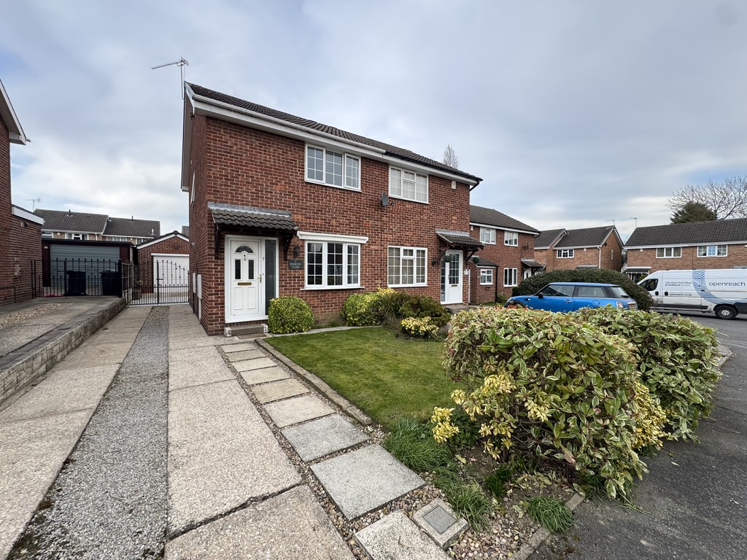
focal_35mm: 14
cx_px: 374
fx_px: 302
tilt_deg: -1.2
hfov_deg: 102.1
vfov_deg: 85.7
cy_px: 280
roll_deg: -0.2
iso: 40
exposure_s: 1/309
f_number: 2.2
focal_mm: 2.22
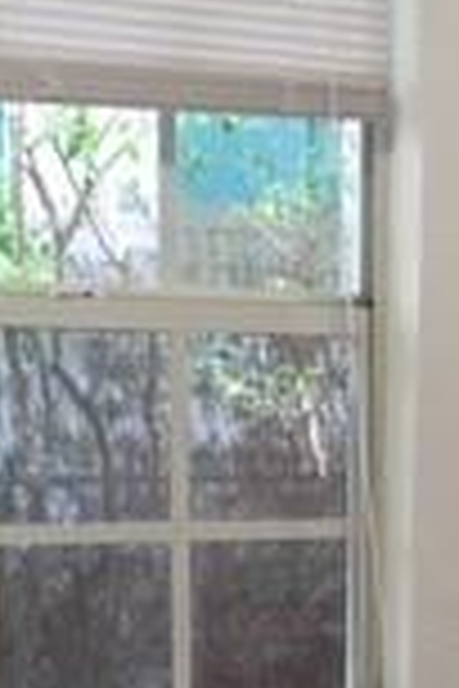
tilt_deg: -12.6
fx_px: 2410
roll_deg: -3.5
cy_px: 872
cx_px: 675
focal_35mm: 126
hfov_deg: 10.5
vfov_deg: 15.5
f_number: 2.2
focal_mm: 4.15
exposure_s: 1/30
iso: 64
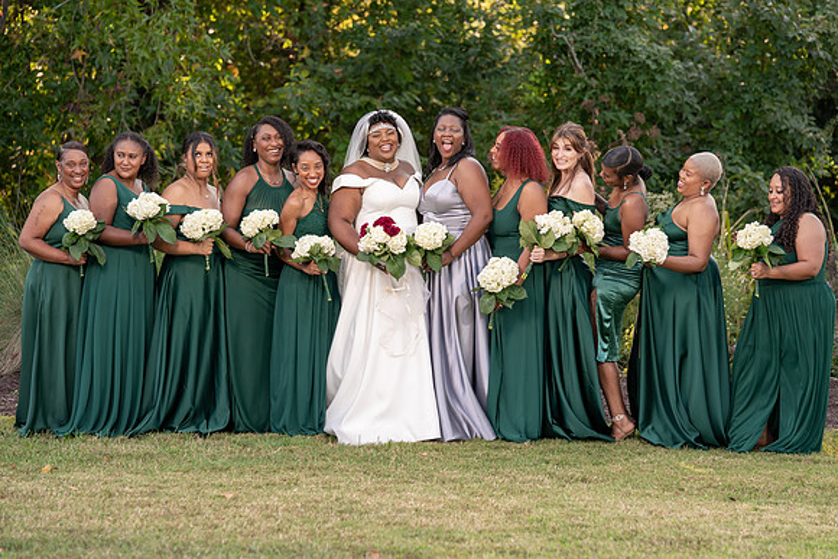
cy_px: 285
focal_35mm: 145
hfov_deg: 14.1
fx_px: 3387
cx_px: 427
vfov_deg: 9.4
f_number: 4
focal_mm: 140
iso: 160
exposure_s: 1/200
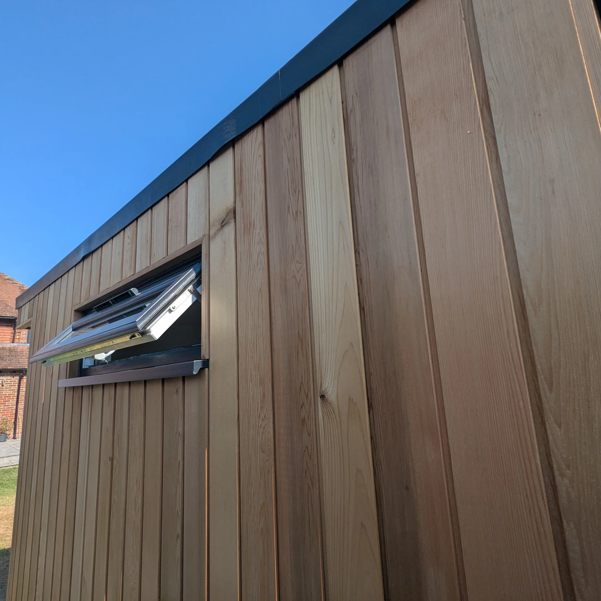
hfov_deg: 77.6
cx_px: 317
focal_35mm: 19
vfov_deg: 77.7
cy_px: 299
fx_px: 373
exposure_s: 1/1239
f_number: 2.2
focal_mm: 2.35
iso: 51
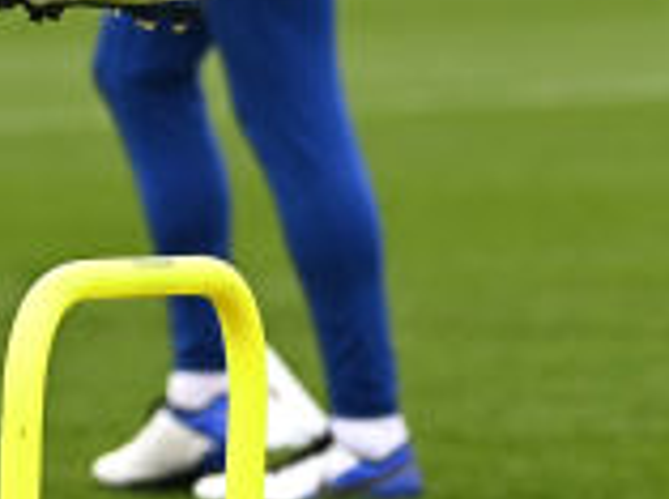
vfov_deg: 2.3
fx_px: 12128
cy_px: -352
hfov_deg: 3.2
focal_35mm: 629
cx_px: 303
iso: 1250
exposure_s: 1/1600
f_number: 2.8
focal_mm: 100
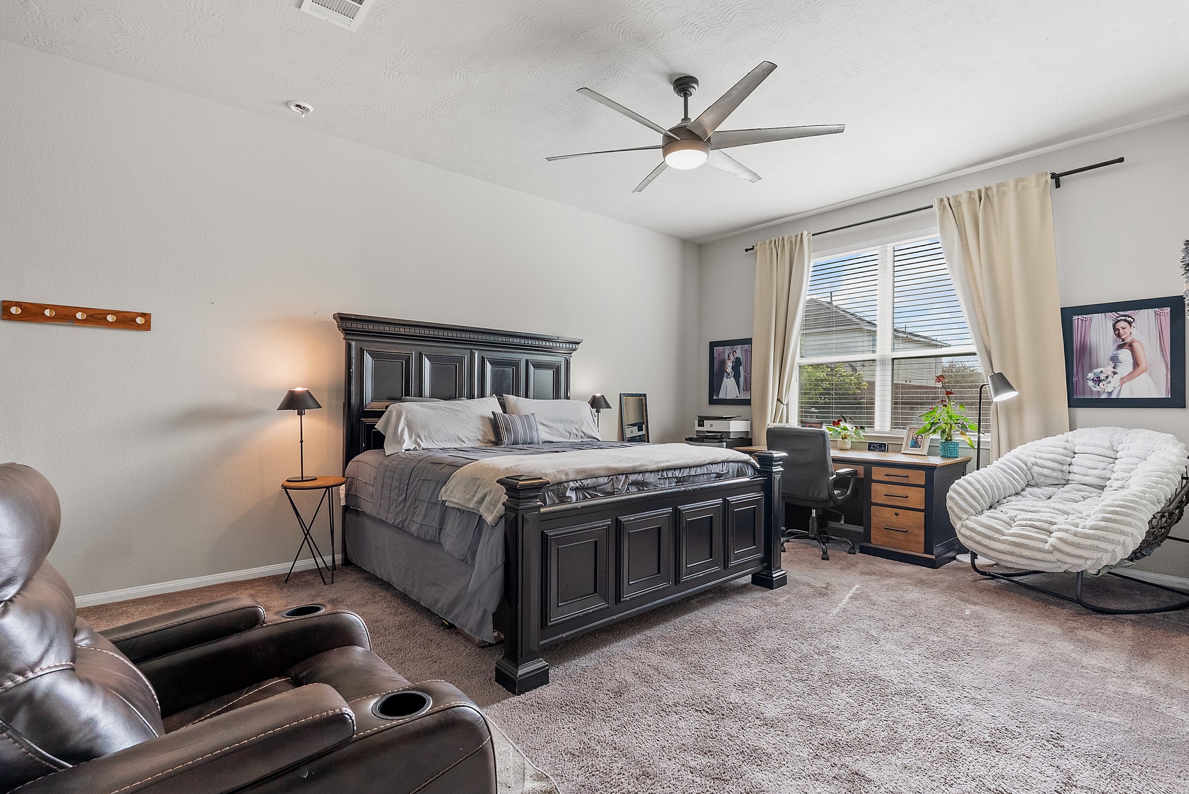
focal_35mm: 18
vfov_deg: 68.9
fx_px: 579
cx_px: 592
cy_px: 401
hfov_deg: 91.5
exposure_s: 1/8
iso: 1000
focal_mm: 16.5
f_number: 8
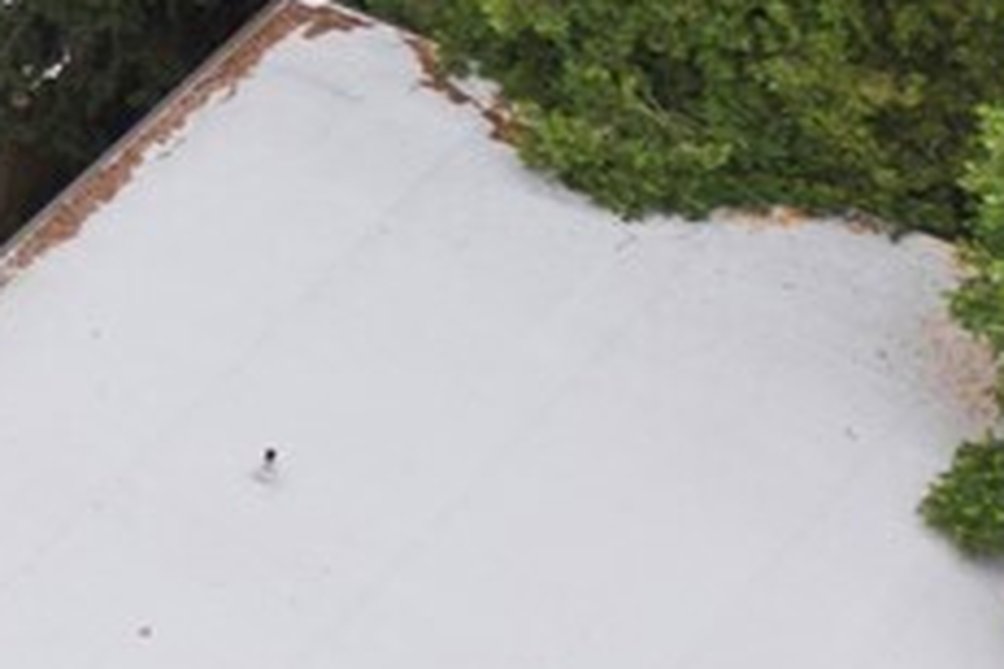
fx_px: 5745
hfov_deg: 8.9
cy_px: -439
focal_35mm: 206
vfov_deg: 6.6
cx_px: -1510
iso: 100
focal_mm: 10.26
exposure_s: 1/240
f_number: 2.8
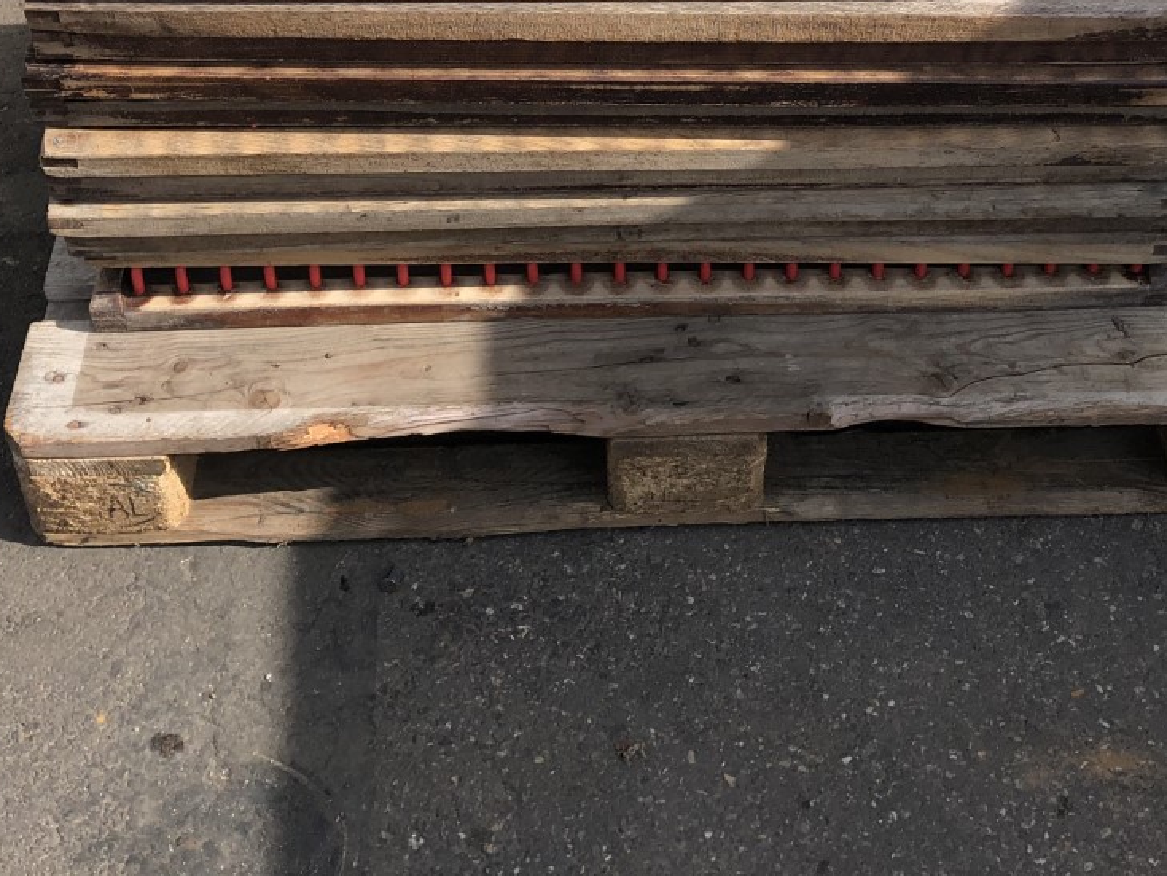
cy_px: 29
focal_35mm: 55
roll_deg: -0.7
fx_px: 1855
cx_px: 613
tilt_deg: -38.2
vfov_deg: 25.4
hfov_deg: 34.9
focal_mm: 4
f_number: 1.8
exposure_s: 1/1043
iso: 20
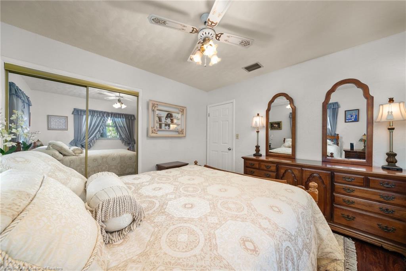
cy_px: 136
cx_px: 203
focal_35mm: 12
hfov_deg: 112.6
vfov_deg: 90.0
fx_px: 135
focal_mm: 12
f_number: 11
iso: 400
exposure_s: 1/2.5
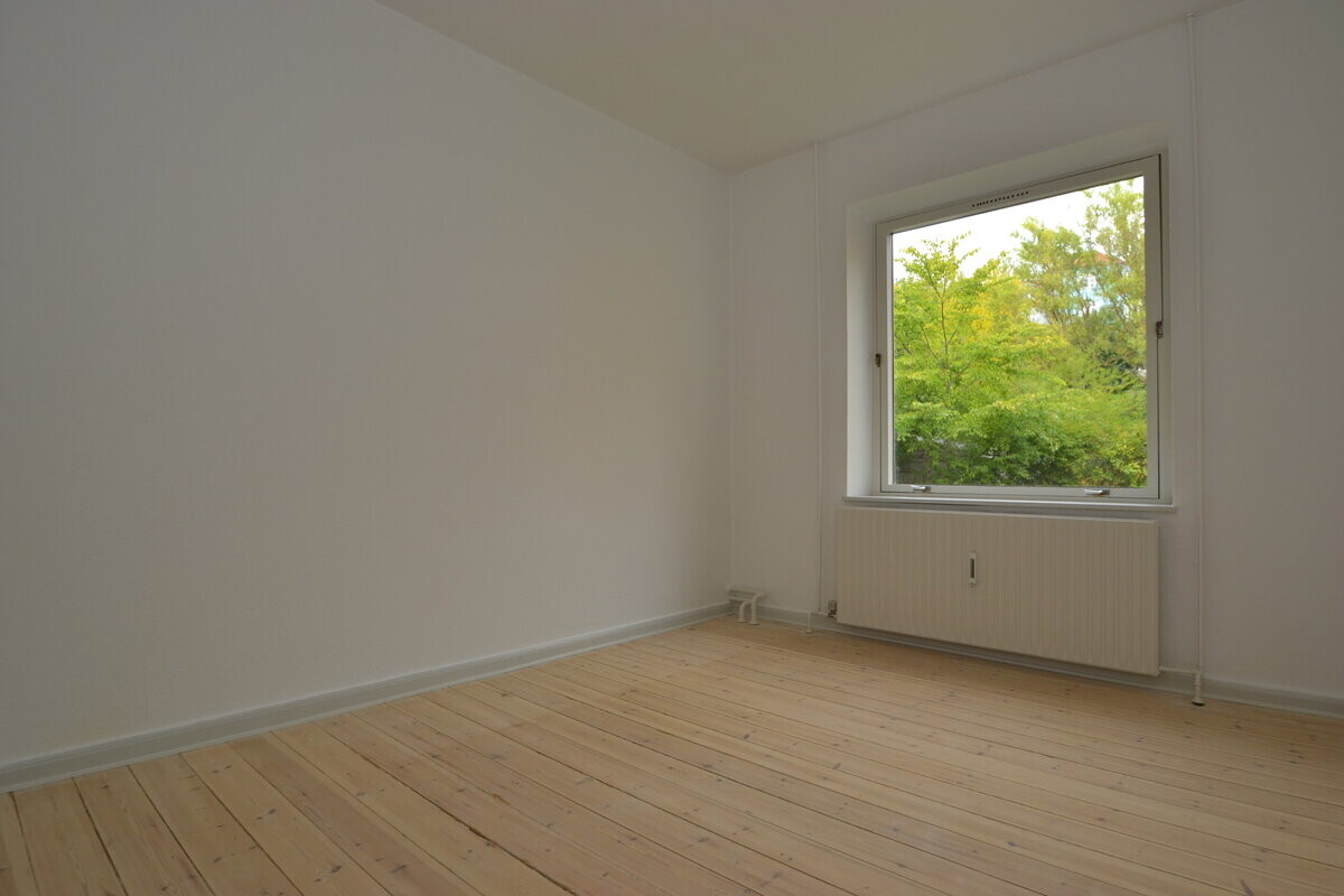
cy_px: 448
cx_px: 672
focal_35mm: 18
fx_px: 672
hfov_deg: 90.0
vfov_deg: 67.4
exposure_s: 1/125
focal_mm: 12
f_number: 5.6
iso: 200
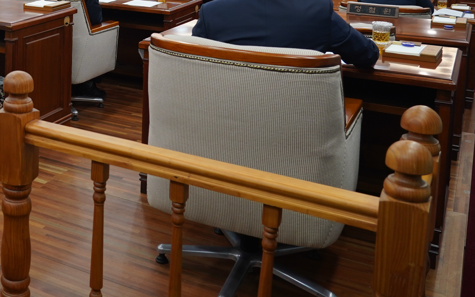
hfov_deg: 36.1
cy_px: -35
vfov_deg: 23.3
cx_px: 33
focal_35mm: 52
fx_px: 673
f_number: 4
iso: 800
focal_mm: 24
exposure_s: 1/160
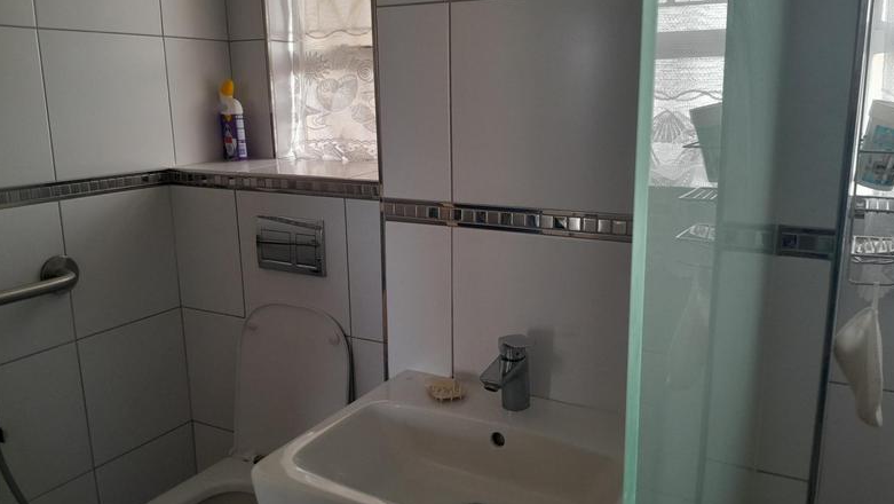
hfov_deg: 66.0
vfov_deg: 40.2
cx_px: 452
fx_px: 688
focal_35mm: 29
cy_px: 249
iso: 160
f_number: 1.8
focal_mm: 3.98
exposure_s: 1/50
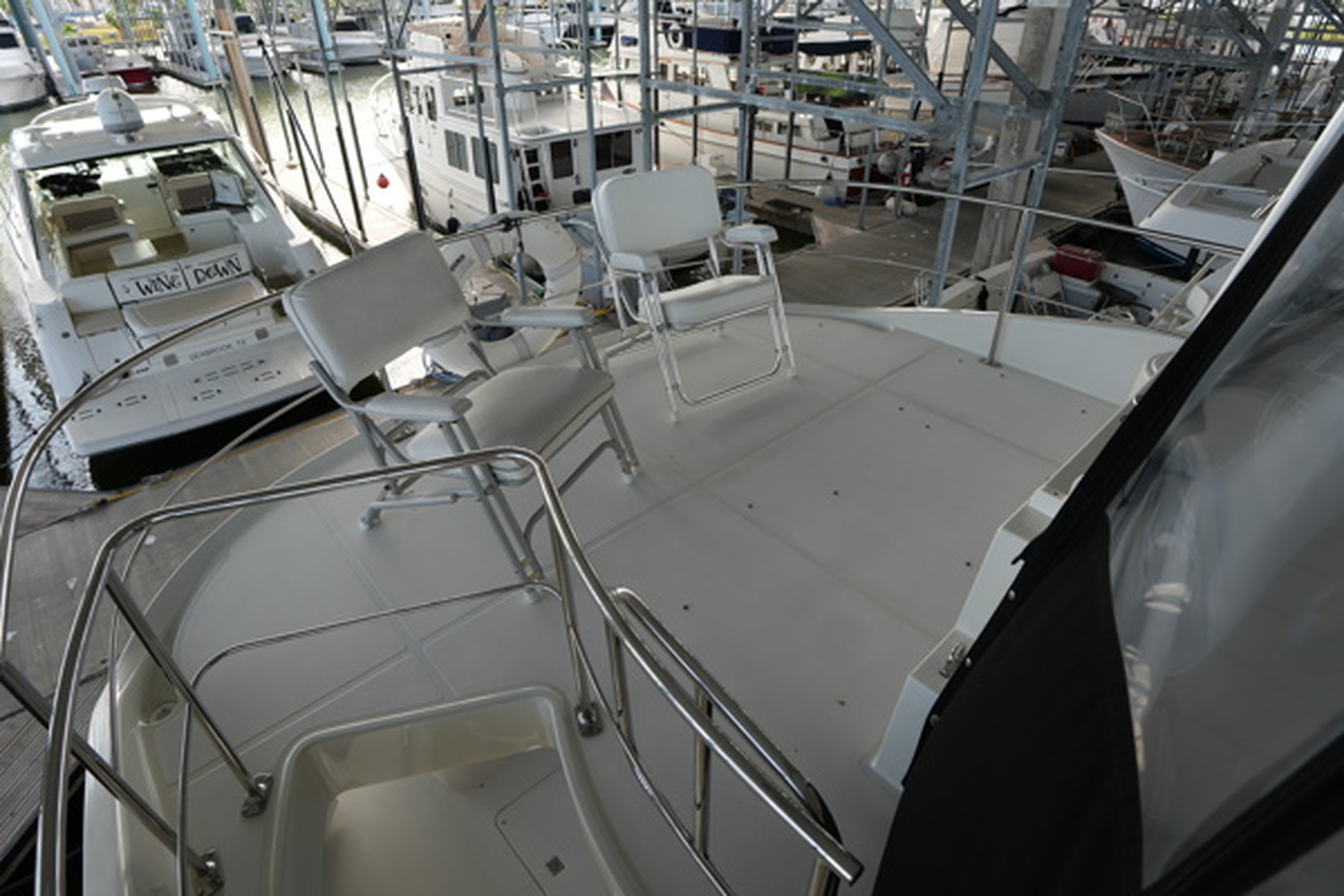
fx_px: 672
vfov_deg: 67.4
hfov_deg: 90.0
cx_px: 672
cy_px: 448
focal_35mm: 18
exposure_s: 1/160
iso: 100
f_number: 4
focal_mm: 12
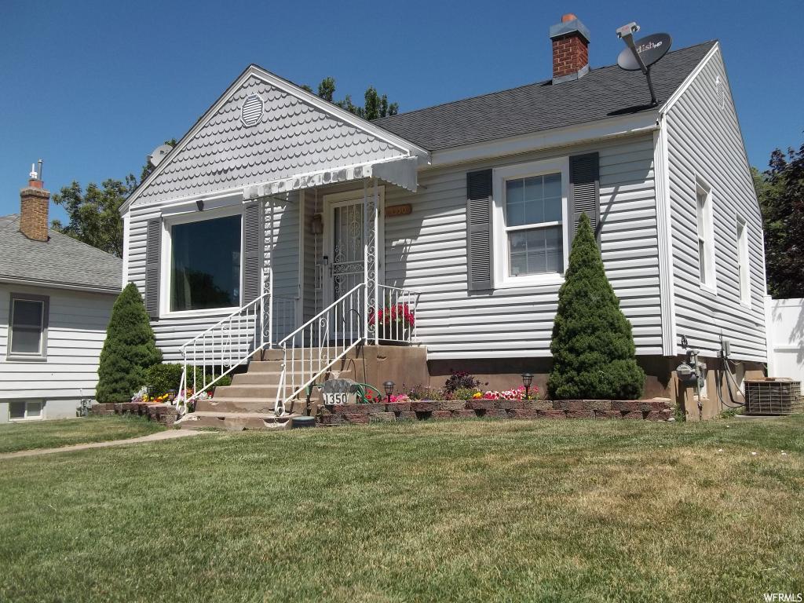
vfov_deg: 44.2
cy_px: 302
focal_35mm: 32
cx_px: 402
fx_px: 743
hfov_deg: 56.8
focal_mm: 5.7
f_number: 8.8
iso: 80
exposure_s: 1/250
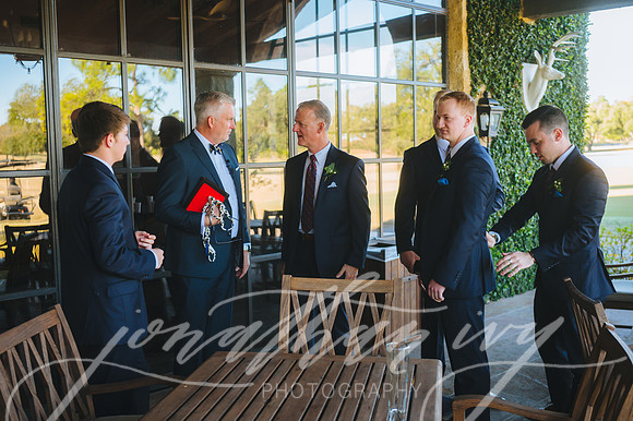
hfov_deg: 46.8
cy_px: 210
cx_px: 316
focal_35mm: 42
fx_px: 732
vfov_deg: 32.1
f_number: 2.8
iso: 800
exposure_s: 1/640
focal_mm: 40
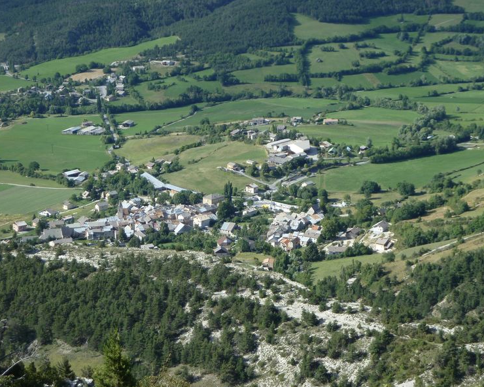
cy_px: 195
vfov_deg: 16.2
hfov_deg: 20.2
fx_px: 1361
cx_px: 234
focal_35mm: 95
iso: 80
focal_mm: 14.7
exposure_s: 1/250
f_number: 4.3
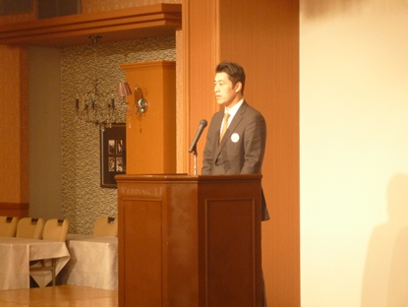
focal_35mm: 125
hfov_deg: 15.8
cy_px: 154
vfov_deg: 11.9
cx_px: 204
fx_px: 1475
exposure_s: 1/10
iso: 400
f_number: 5.9
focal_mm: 22
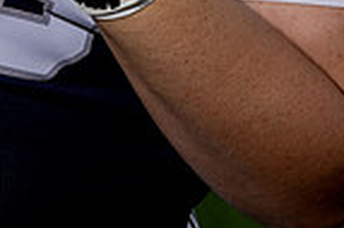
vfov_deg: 7.1
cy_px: -305
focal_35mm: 183
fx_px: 1747
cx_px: 7
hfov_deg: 11.2
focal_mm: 58
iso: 250
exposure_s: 1/250
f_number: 8
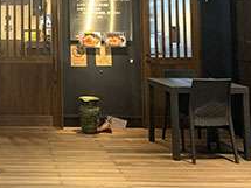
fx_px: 420
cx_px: 1
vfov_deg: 24.1
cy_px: -1
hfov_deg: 30.9
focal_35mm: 58
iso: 320
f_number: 1.8
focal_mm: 4.25
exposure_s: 1/40
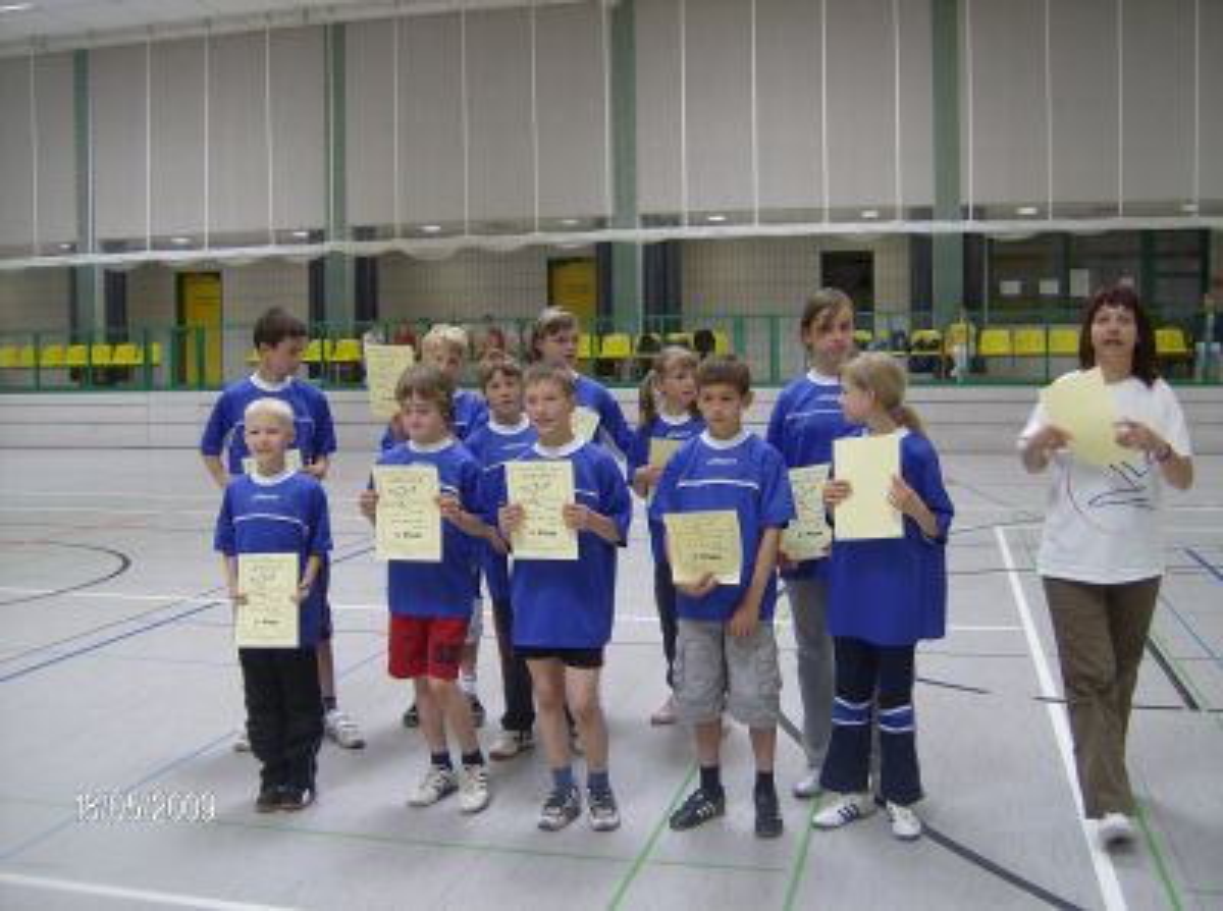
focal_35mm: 36
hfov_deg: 51.5
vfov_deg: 39.5
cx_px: 612
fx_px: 1269
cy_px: 456
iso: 200
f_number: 2.8
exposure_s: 1/62.4
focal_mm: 6
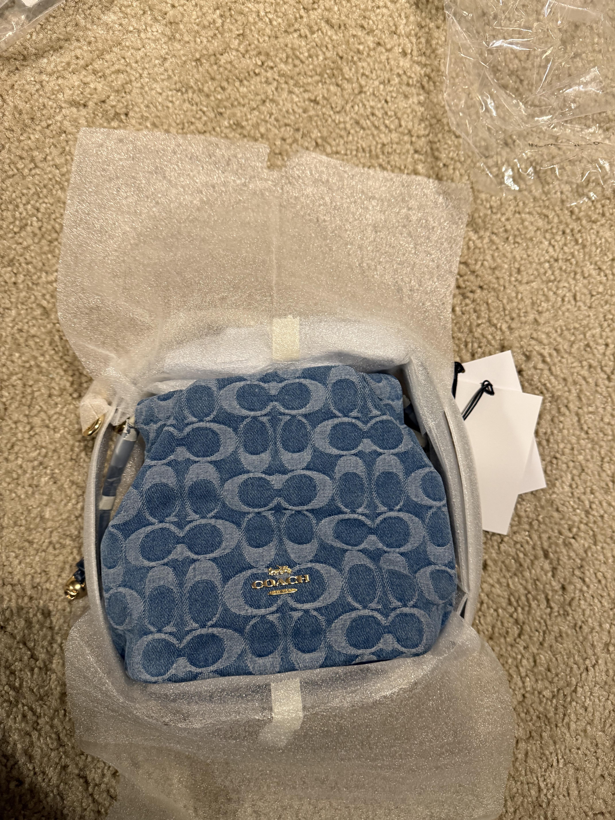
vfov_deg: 71.6
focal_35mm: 24
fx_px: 569
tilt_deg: -85.7
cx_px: 308
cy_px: 410
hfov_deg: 56.8
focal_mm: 6.76
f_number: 1.78
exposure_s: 1/60
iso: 320
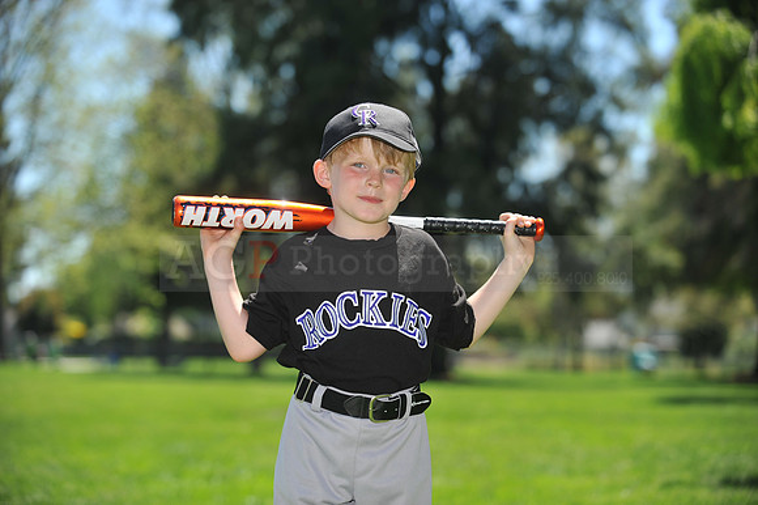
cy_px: 252
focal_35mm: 100
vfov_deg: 13.7
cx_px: 379
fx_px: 2104
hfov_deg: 20.4
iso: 200
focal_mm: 100
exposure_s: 1/1250
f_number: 4
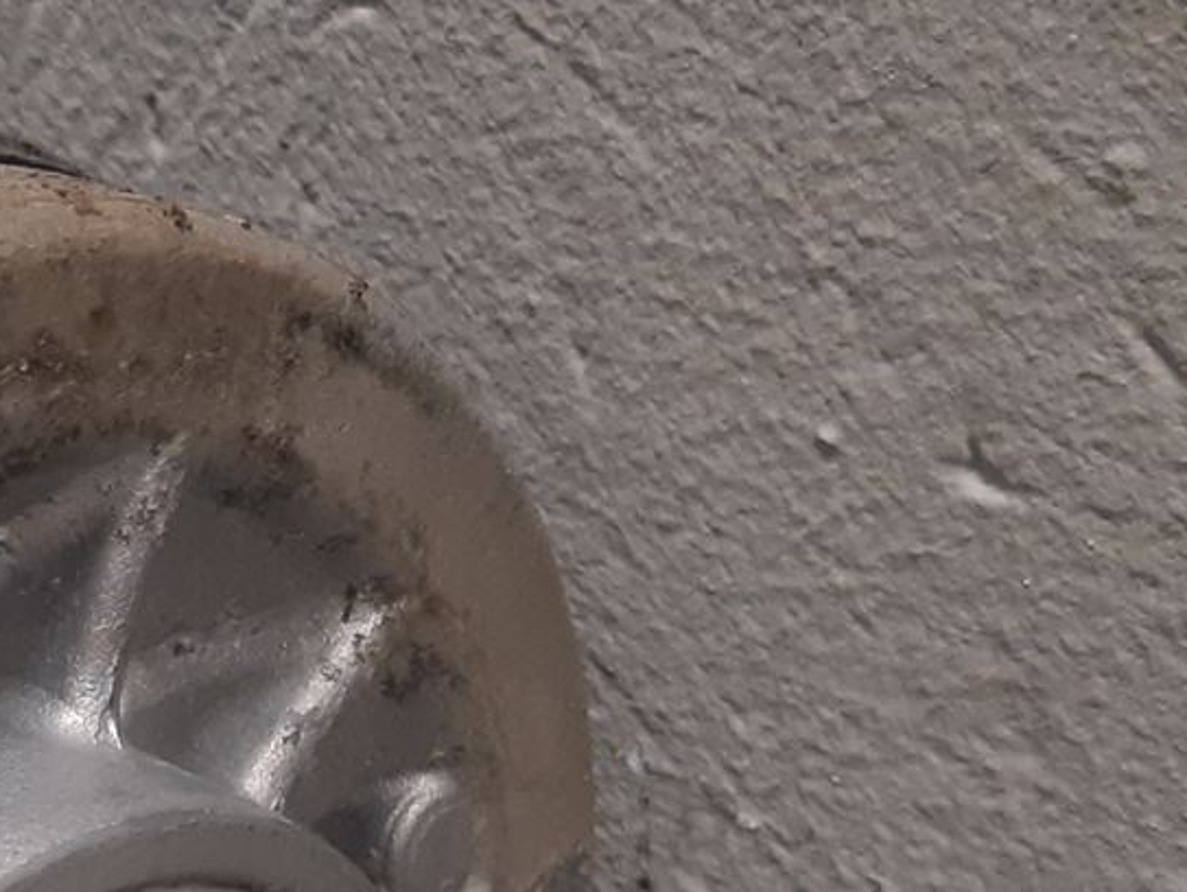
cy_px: 1119
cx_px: -151
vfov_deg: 14.5
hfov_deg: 19.1
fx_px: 3363
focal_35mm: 98
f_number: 1.7
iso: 160
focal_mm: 3.93
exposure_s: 1/50
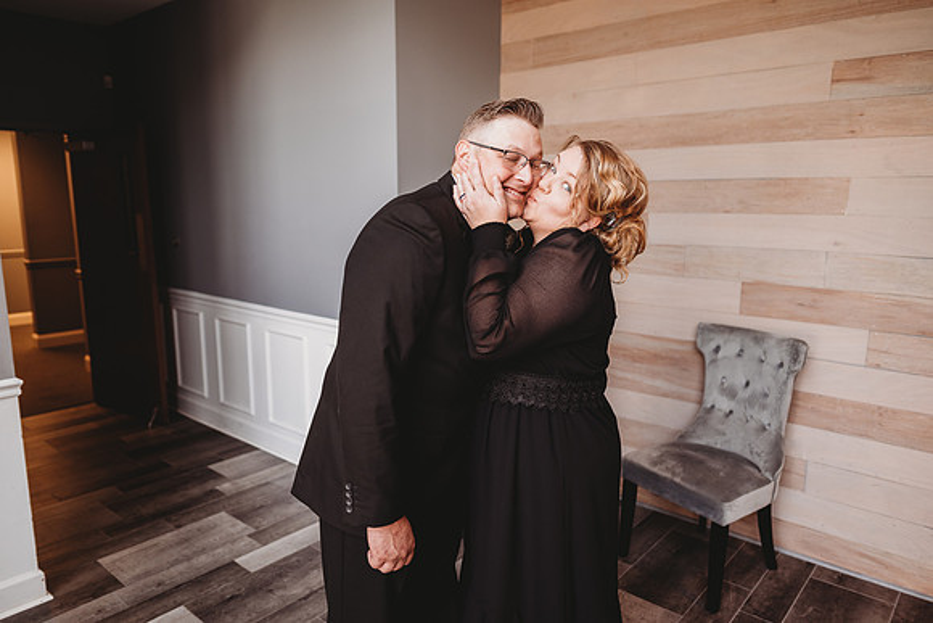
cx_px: 458
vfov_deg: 51.6
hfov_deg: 71.9
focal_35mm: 25
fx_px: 643
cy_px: 311
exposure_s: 1/125
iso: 200
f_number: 2.2
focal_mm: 24
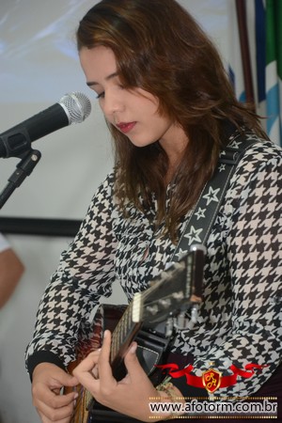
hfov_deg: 9.1
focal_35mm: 150
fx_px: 1762
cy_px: 212
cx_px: 141
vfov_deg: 13.7
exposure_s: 1/80
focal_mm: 100
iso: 1600
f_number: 5.6
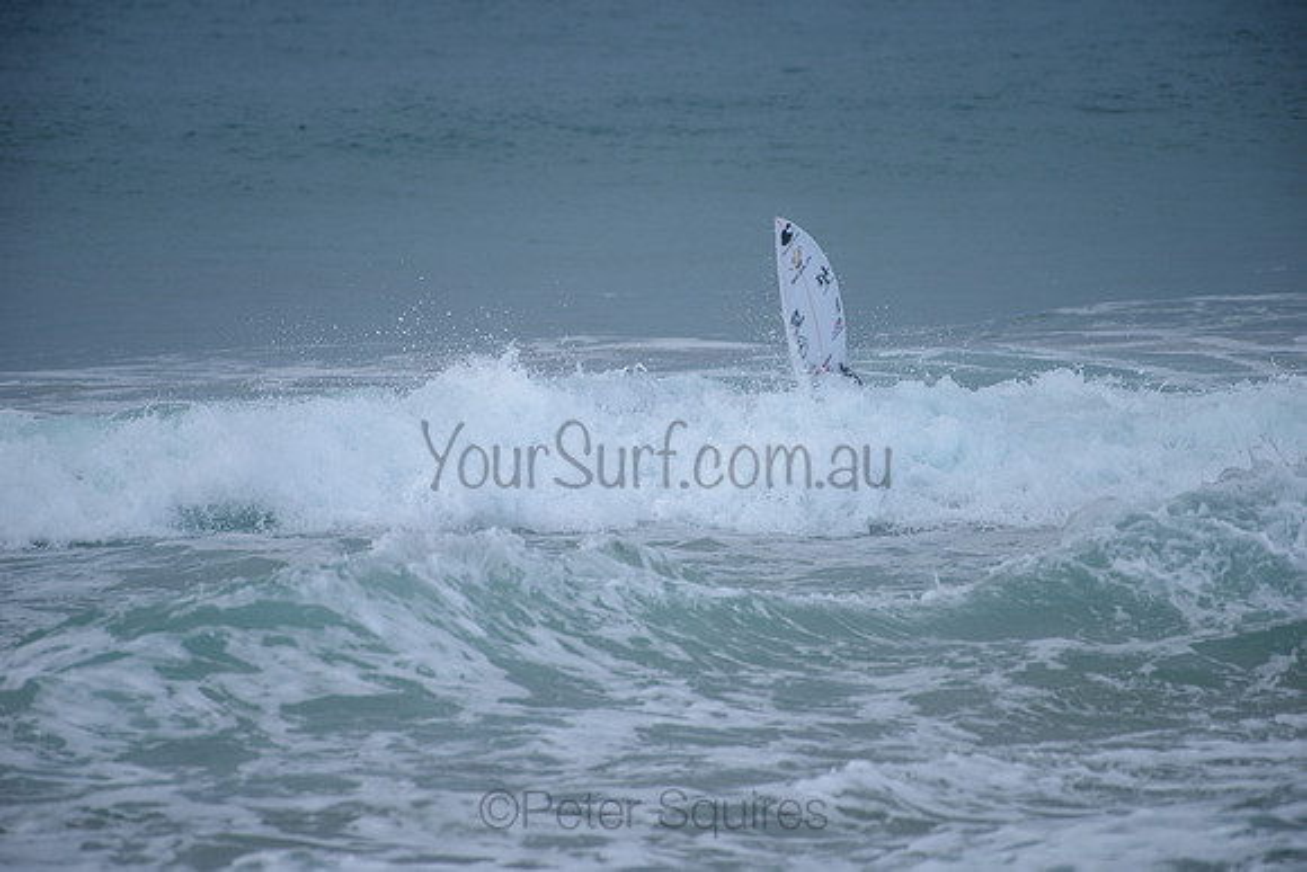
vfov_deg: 2.8
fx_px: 18156
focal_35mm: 500
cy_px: 436
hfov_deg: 4.1
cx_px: 654
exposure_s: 1/800
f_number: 5.6
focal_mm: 500
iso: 180
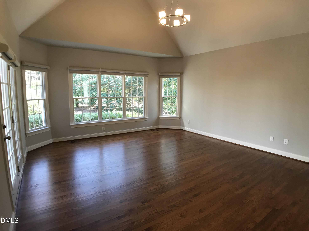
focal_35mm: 28
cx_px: 154
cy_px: 116
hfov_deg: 63.4
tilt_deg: -6.8
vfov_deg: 49.7
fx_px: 250
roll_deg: -0.8
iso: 25
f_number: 1.8
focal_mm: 3.99
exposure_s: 1/30
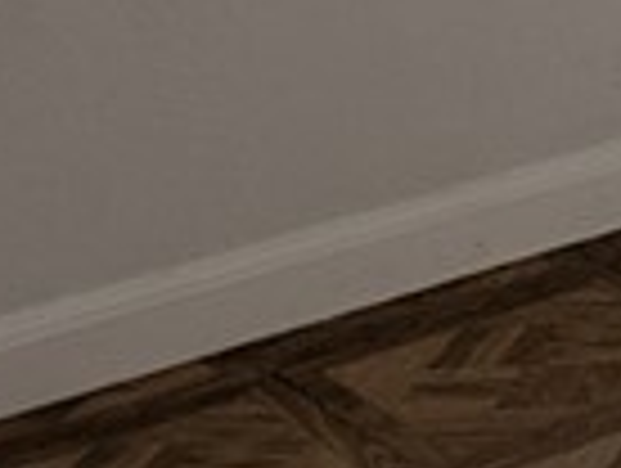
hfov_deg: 8.2
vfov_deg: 7.5
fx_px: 3325
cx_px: 2167
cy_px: -657
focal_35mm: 185
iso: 43
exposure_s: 1/877
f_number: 1.89
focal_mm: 5.43
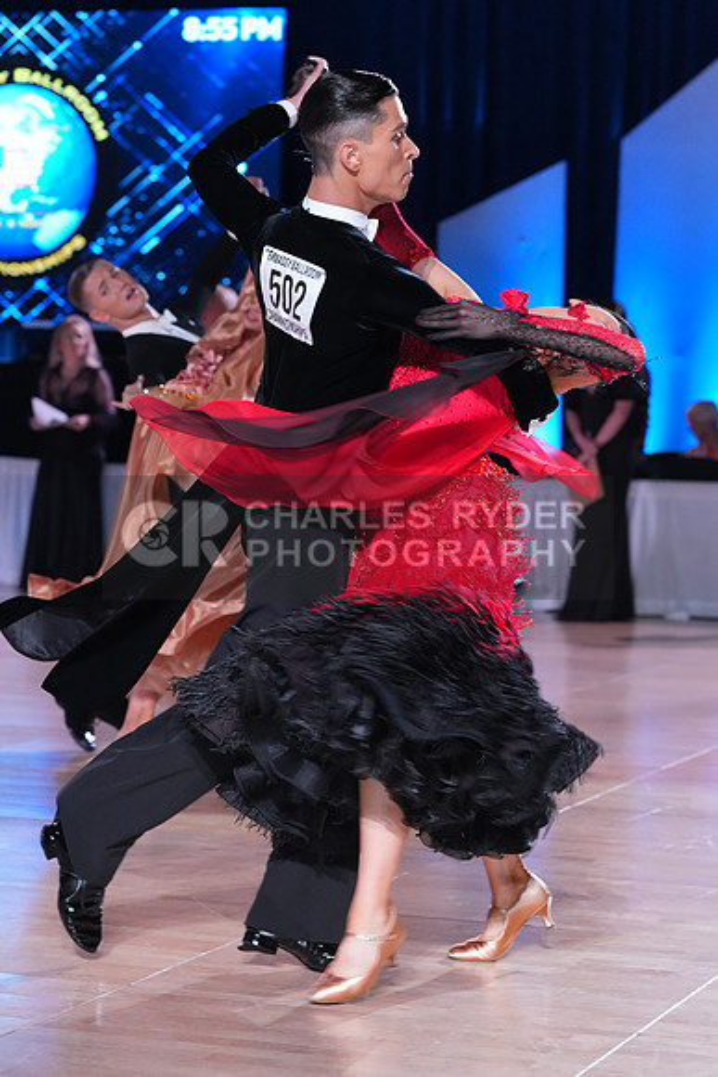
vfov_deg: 21.5
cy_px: 538
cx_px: 359
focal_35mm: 95
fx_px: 2840
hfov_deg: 14.4
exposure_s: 1/250
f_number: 5
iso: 3200
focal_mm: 95
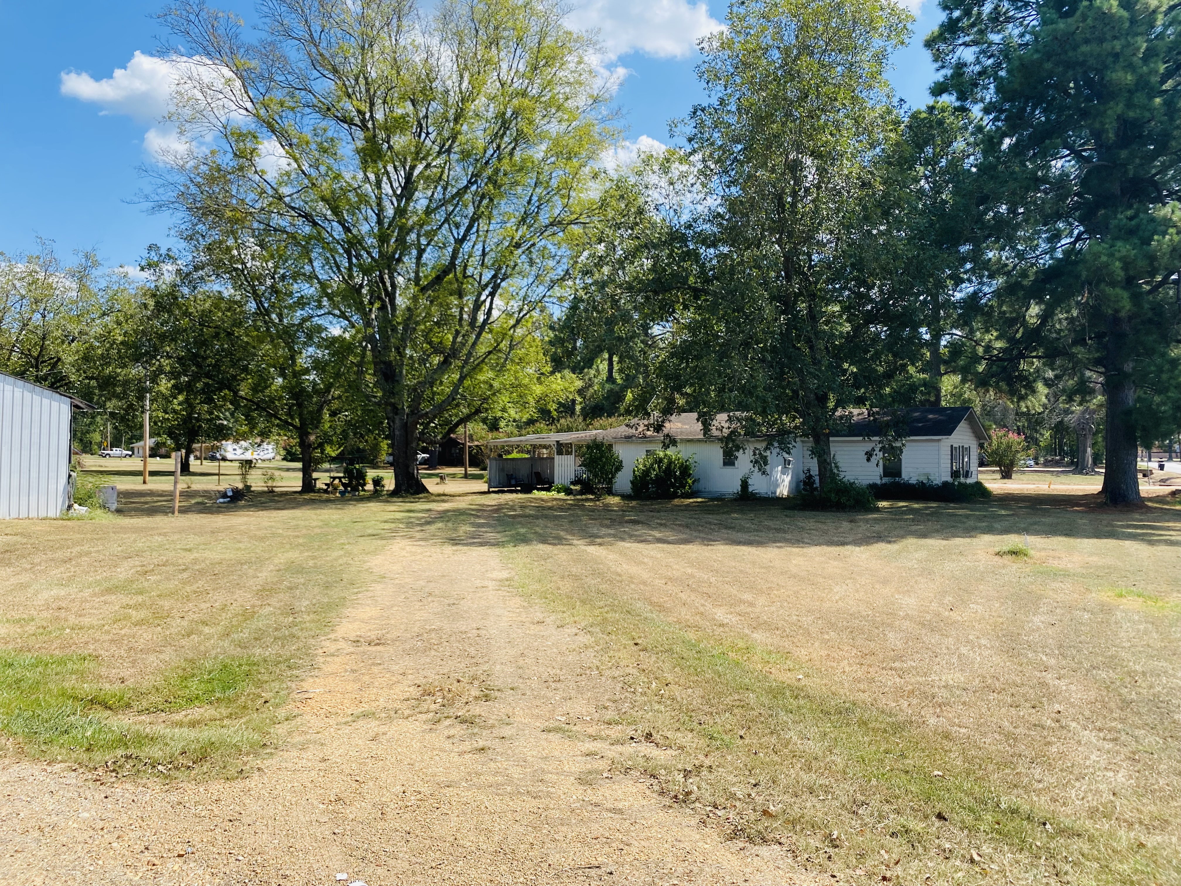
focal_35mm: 26
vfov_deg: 53.1
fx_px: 887
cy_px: 443
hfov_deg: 67.3
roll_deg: -0.6
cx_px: 590
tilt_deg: +0.4
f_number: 1.8
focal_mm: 4.25
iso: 32
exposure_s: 1/1701
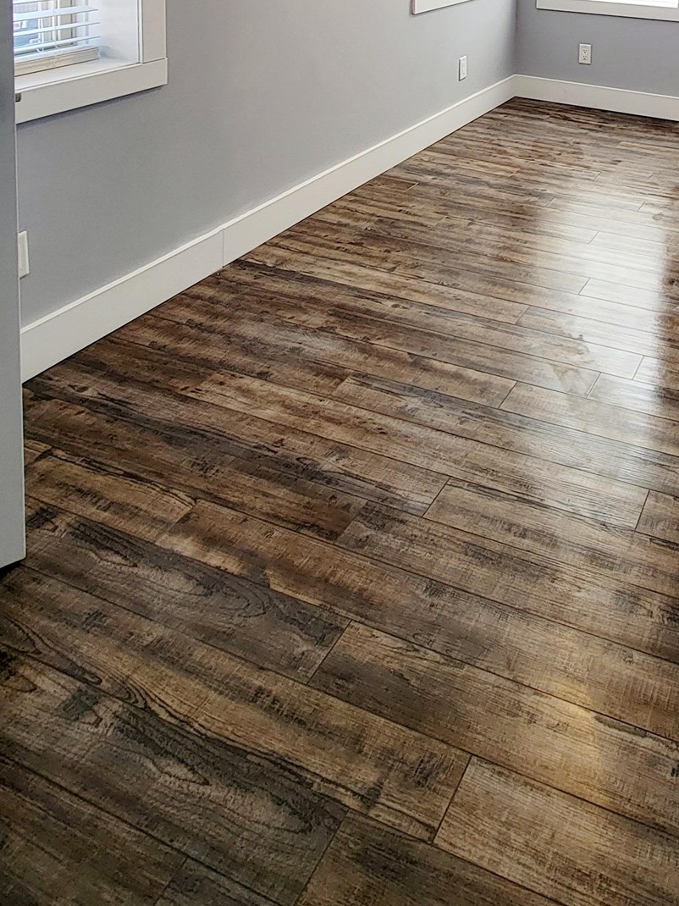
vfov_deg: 49.4
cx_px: 610
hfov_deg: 45.2
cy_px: -35
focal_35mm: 28
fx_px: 733
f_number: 2.2
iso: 50
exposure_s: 1/60.2
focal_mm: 2.2
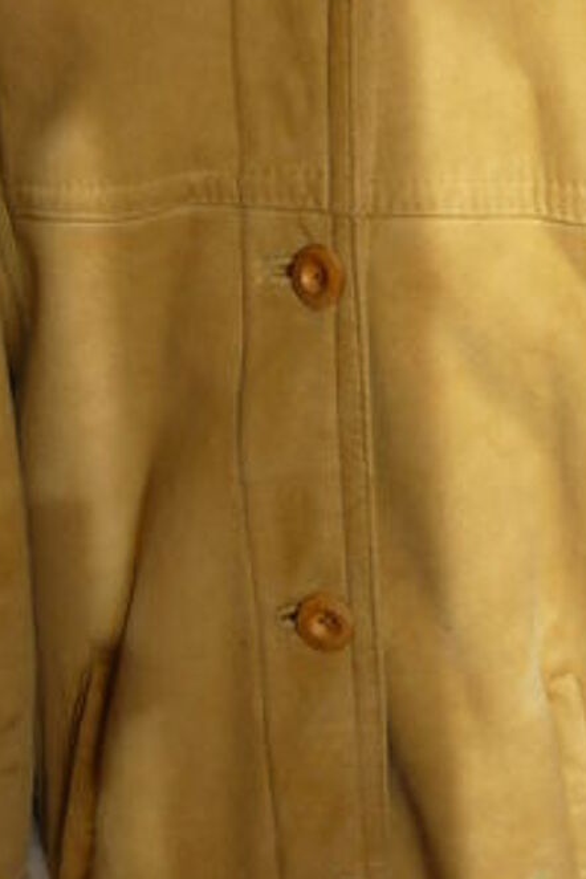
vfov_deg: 29.1
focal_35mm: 69
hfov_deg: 19.6
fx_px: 1685
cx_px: 419
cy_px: 332
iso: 100
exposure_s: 1/125
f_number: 2.8
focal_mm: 5.5
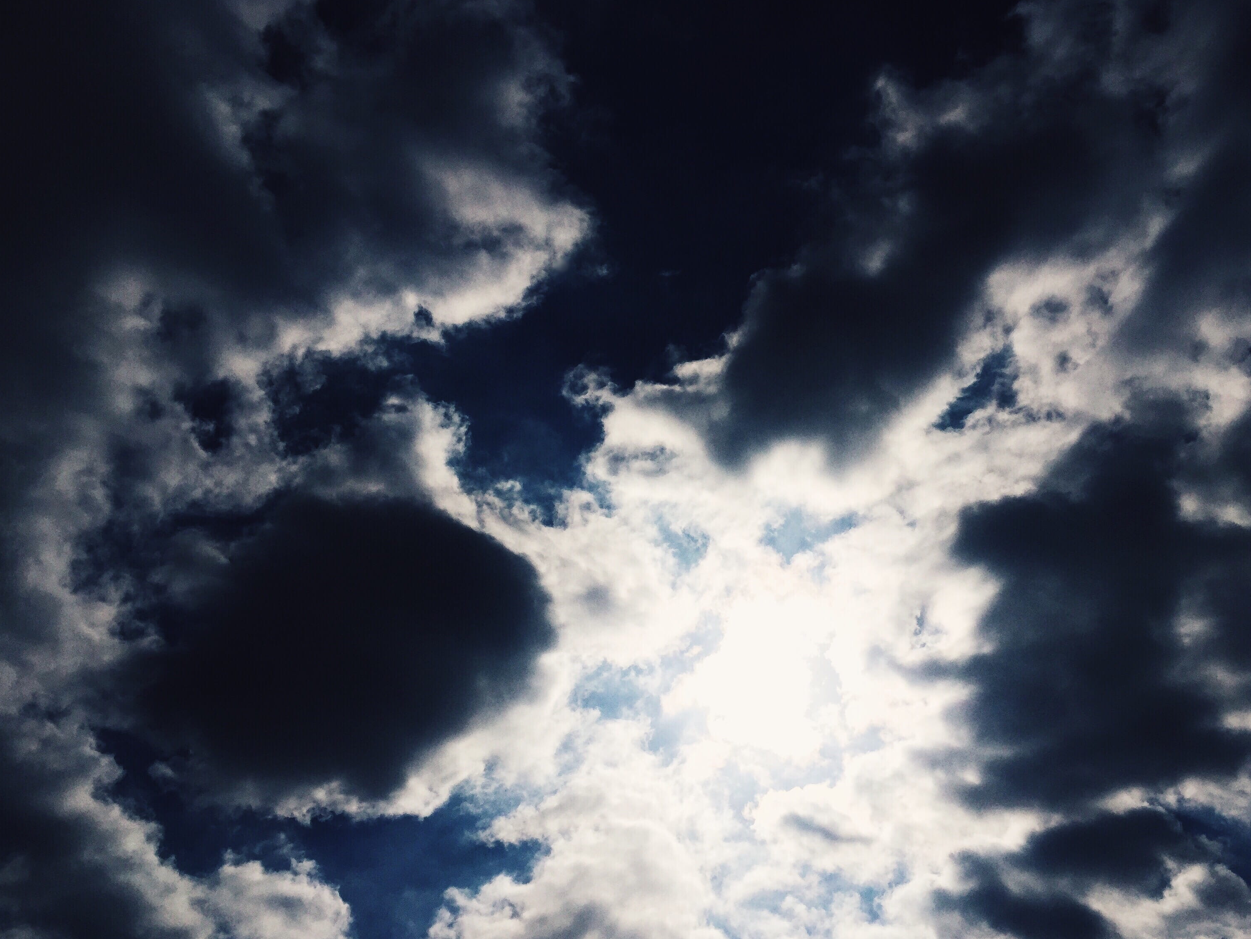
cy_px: 495
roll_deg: -3.6
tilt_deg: +44.9
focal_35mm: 32
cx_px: 681
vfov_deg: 44.1
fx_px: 1157
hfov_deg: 56.7
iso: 32
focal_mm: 4.15
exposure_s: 1/40000
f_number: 2.2
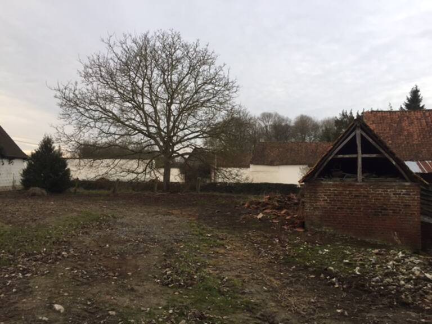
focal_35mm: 29
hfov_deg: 61.7
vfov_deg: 48.2
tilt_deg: +2.5
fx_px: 362
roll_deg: -1.0
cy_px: 162
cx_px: 216
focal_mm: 4.15
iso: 32
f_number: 2.2
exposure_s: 1/102
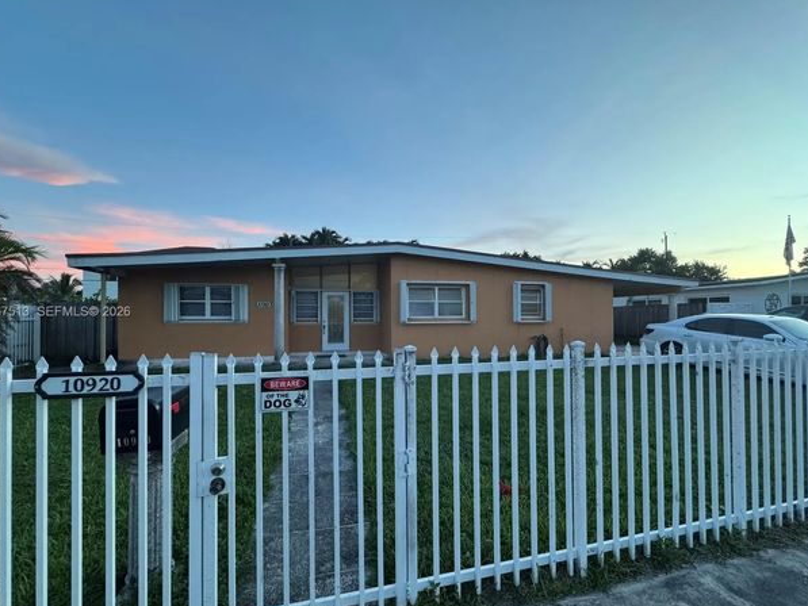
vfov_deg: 81.7
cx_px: 395
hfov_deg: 98.1
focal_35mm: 15
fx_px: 350
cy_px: 312
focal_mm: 2.22
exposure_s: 1/120
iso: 320
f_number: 2.2
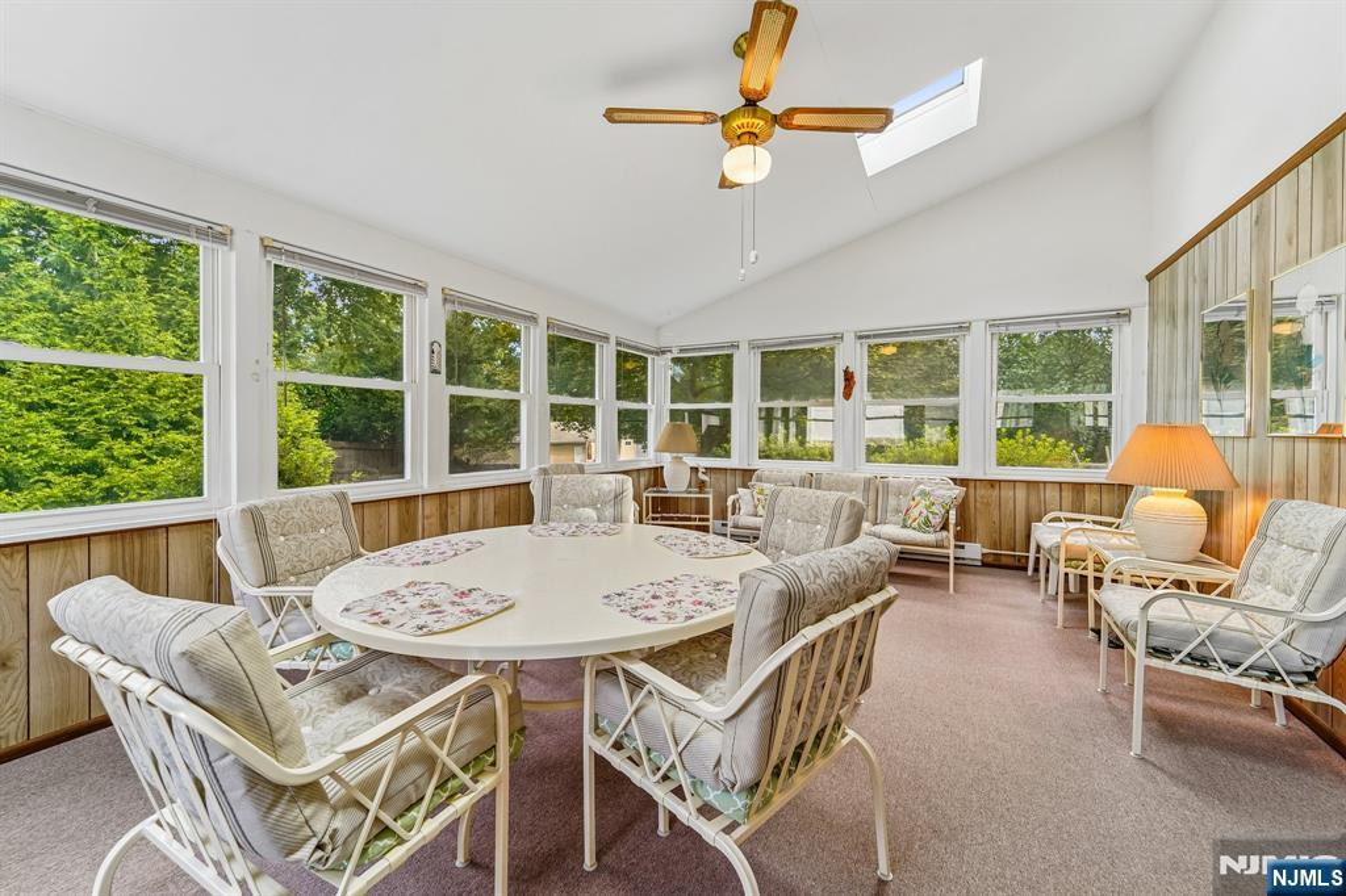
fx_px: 523
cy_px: 448
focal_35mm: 14
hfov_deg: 104.3
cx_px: 673
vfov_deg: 81.2
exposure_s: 1/50
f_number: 8
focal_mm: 14
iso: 400
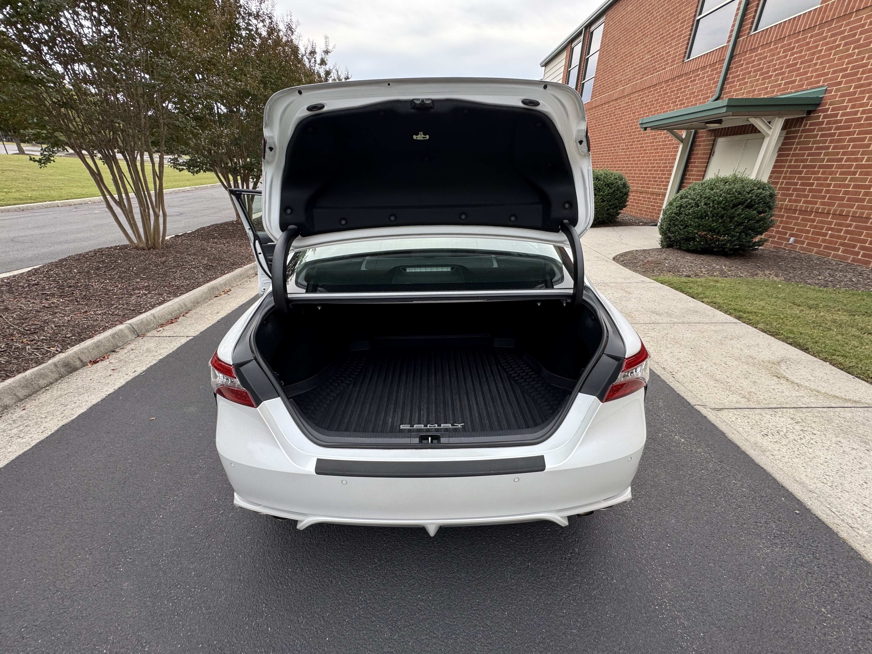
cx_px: 436
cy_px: 327
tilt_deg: -24.4
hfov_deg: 102.1
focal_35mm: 14
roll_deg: -2.3
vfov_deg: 85.7
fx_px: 353
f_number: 2.2
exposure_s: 1/99
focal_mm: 2.22
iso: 64
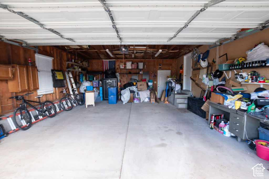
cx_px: 134
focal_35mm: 15
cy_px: 90
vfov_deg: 77.3
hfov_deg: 100.4
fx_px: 112
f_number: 5
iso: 500
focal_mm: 10
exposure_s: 1/100
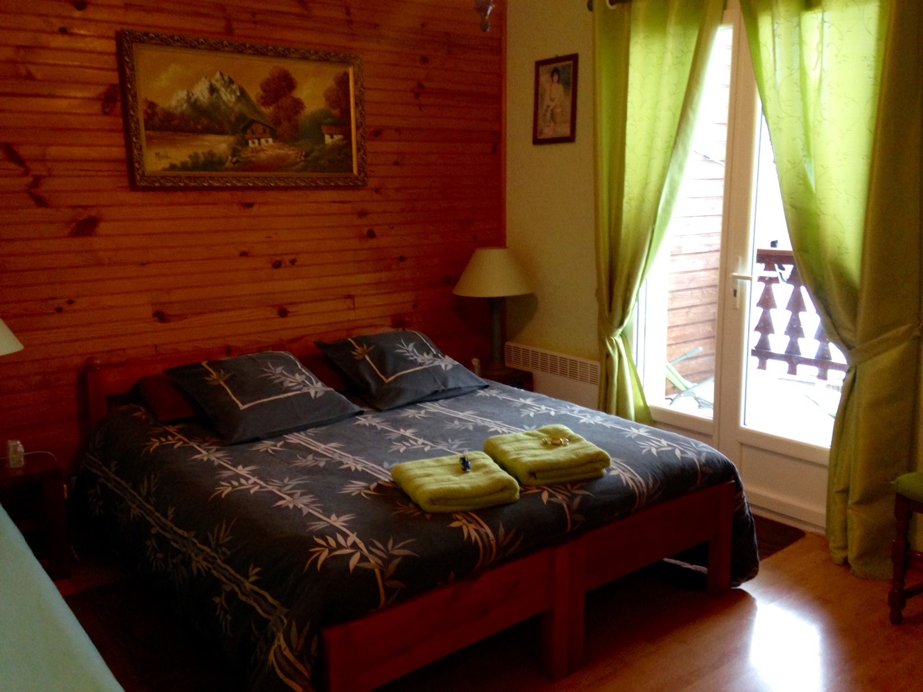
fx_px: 880
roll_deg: +1.6
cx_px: 462
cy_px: 346
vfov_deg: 42.9
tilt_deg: -11.2
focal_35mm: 33
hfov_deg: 55.4
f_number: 2.4
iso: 200
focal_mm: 4.12
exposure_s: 1/20
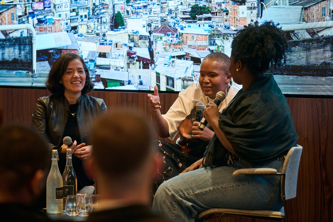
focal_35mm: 200
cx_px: 166
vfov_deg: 6.9
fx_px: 1850
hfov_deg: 10.3
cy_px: 111
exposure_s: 1/125
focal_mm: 200
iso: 2500
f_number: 4
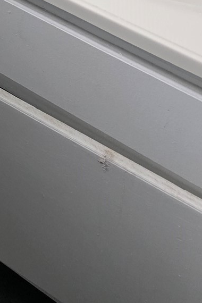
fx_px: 724
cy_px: -237
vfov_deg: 18.6
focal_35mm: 86
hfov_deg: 14.8
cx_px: -94
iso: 800
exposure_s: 1/120
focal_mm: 6.3
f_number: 1.7
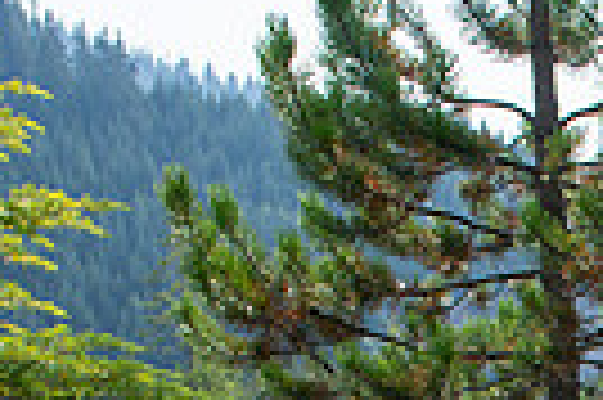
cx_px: 882
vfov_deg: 11.8
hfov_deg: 17.8
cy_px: 800
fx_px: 1740
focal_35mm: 104
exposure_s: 1/1250
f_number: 5
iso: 200
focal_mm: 16.5
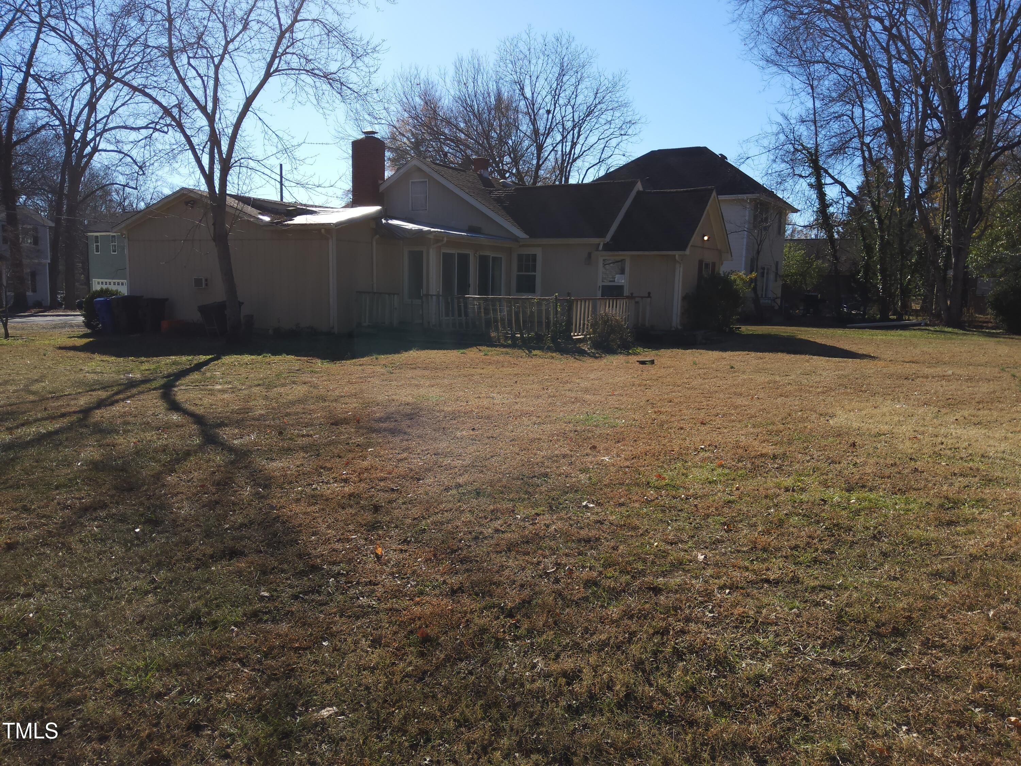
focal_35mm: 25
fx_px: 737
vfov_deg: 54.9
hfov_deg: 69.4
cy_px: 383
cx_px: 510
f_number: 2
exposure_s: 1/1120
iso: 32
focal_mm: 3.08
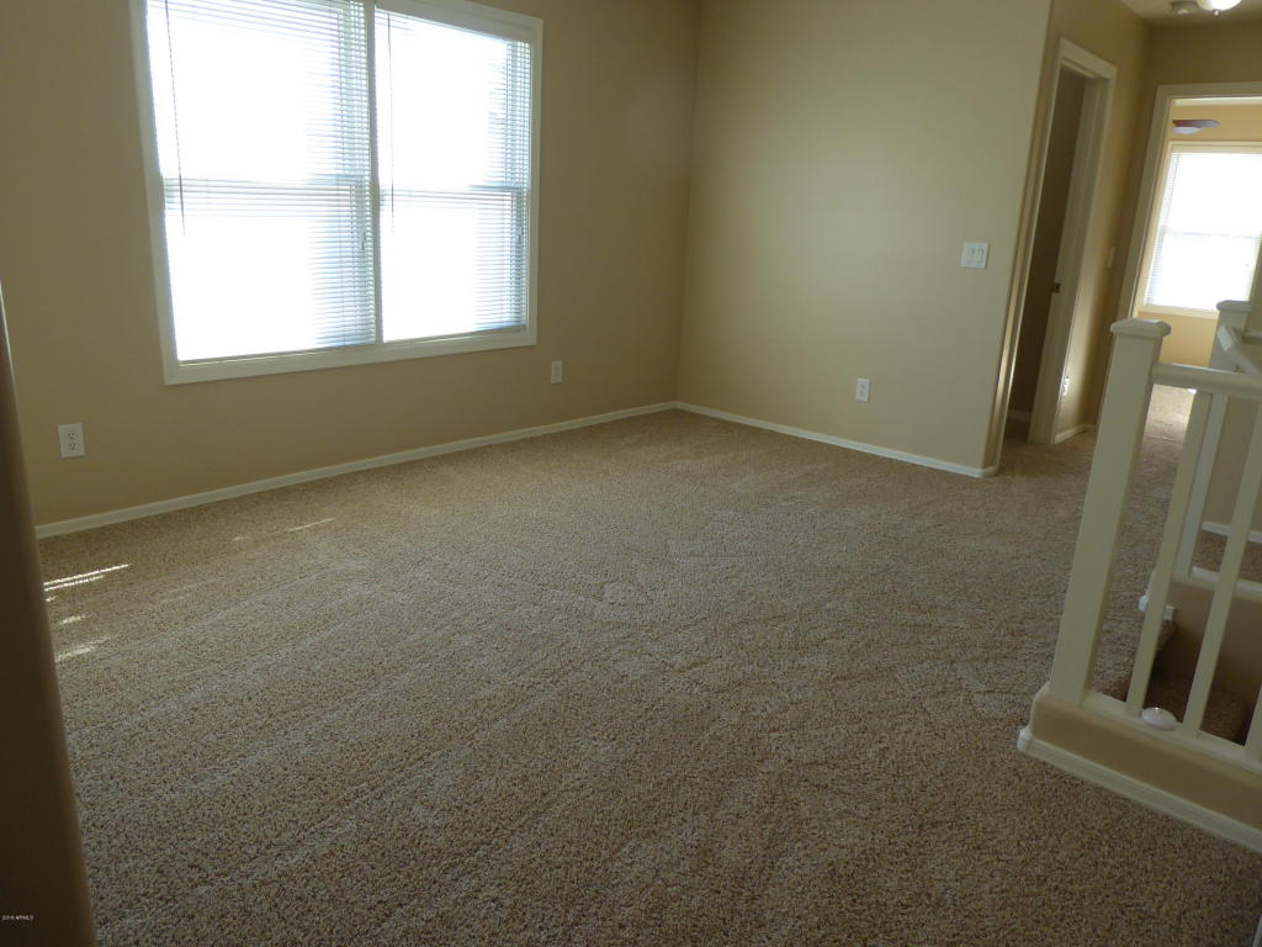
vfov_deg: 54.9
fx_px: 911
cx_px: 631
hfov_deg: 69.4
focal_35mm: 25
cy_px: 474
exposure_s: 1/60
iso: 125
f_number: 3.3
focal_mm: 4.3
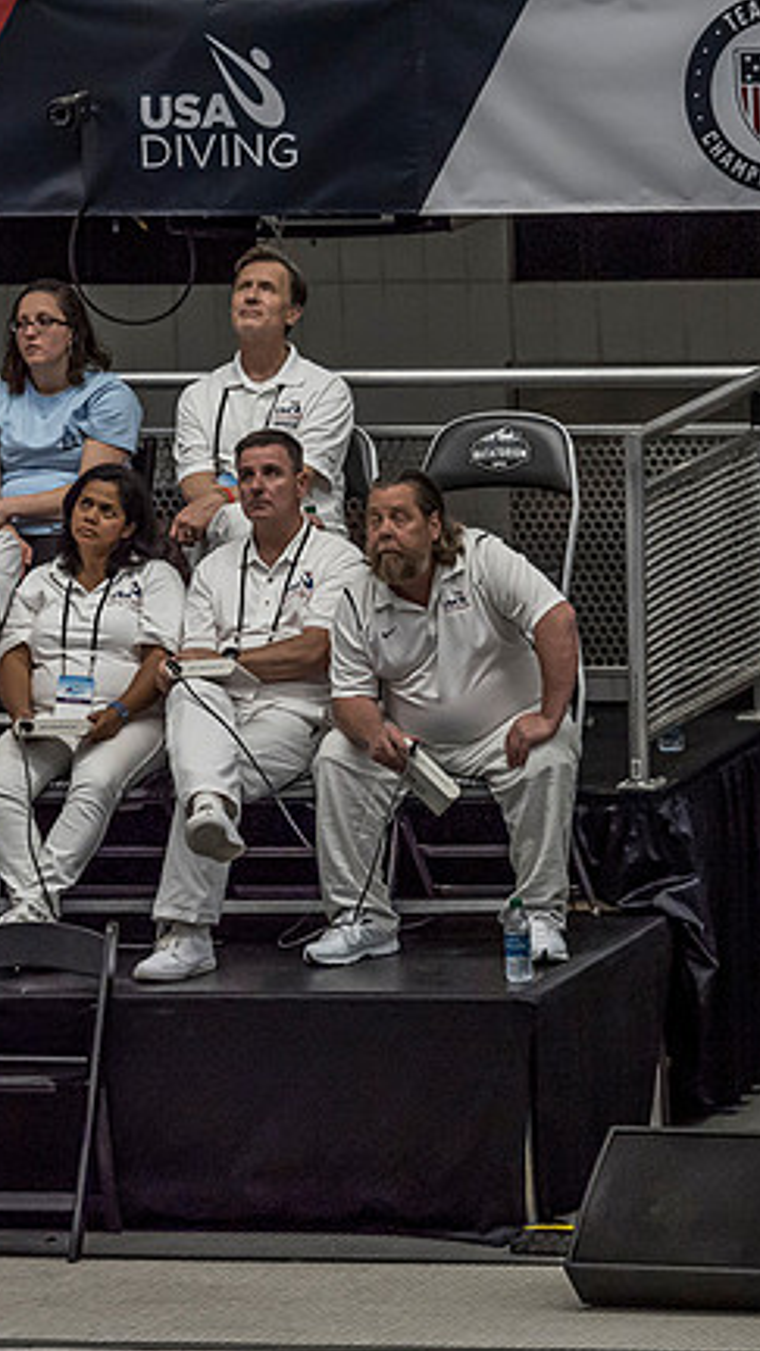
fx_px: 14868
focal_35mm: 415
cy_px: 677
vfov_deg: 5.2
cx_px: 235
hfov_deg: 2.9
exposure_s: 1/1600
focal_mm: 142
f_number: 2.8
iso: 2000
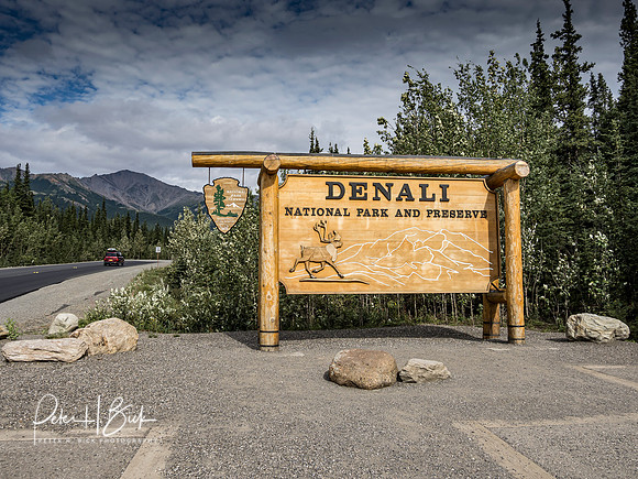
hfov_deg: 60.0
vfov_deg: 46.8
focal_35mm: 30
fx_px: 553
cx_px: 319
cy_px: 240
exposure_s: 1/500
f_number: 5.6
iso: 250
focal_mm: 15
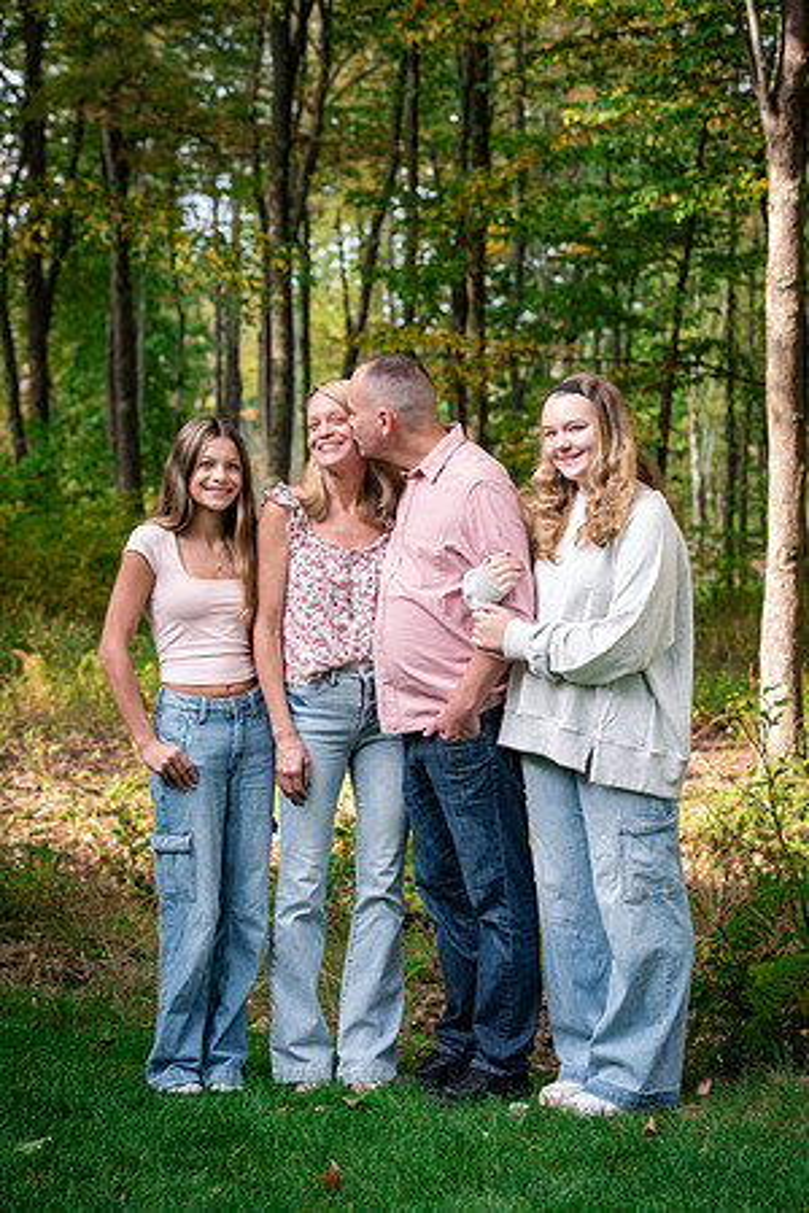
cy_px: 606
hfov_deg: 14.4
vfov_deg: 21.5
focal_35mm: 95
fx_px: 3202
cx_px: 404
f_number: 6.3
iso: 640
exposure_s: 1/250
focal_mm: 95
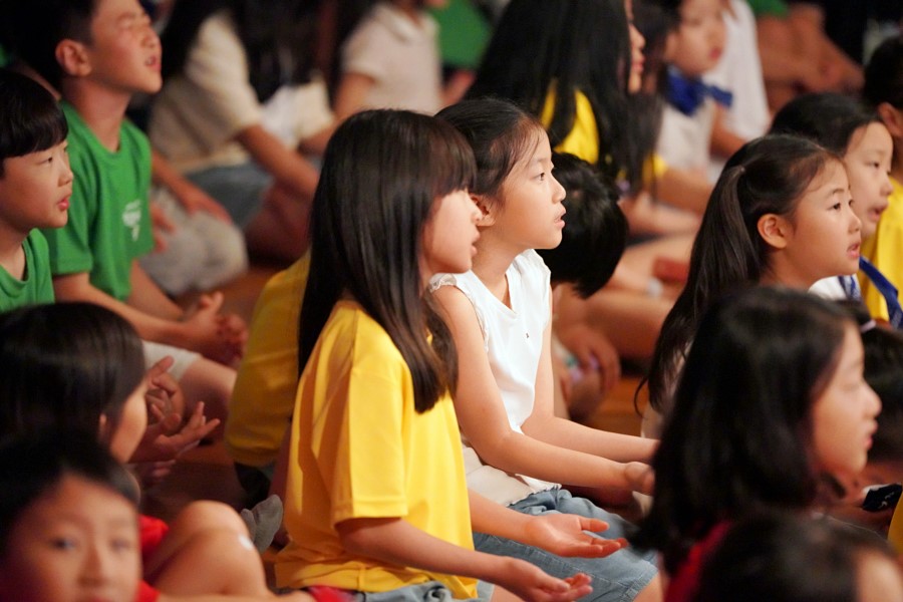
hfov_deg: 10.3
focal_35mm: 200
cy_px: 301
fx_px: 5016
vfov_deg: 6.9
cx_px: 452
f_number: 2.8
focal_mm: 200
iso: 12800
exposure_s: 1/100
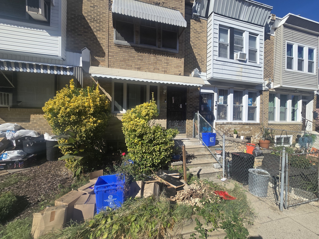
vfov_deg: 89.9
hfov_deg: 106.2
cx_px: 160
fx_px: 120
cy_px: 120
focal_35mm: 13
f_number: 2.2
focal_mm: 2.2
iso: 50
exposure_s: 1/2483
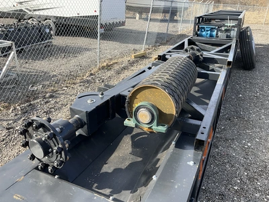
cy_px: 101
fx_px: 225
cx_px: 134
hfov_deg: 61.7
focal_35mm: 29
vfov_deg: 48.2
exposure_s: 1/422
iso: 25
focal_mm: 3
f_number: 1.8
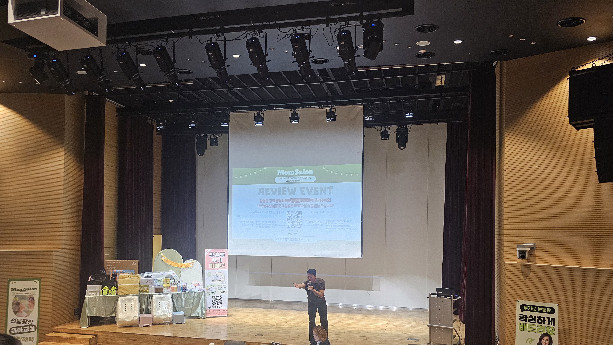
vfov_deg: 43.8
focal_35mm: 26
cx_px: 317
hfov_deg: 71.9
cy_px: 226
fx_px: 423
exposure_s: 1/120
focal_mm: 6.3
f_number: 1.7
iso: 500
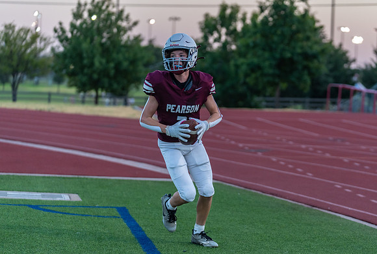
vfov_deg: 11.1
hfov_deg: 16.4
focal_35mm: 125
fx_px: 1309
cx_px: 218
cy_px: 138
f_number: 2.8
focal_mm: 108
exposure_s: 1/1250
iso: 1000
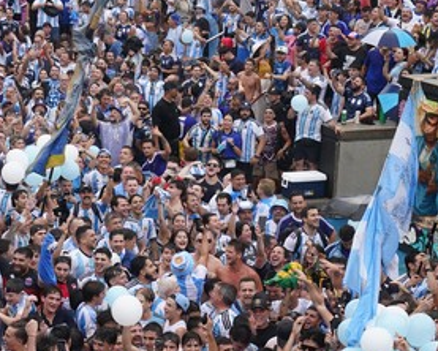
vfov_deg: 11.5
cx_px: -6
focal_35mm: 134
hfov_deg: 14.1
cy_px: 221
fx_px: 1738
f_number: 5.6
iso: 1250
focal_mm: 55
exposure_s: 1/800
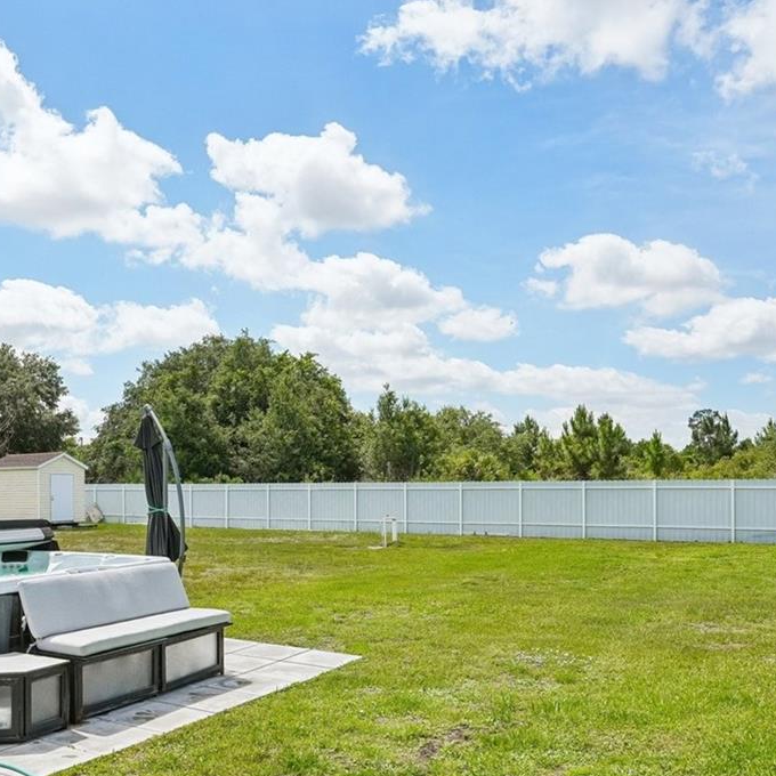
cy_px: 498
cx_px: 208
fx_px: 862
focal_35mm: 34
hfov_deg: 46.9
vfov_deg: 47.9
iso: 400
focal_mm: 17
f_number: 8
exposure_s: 1/1600
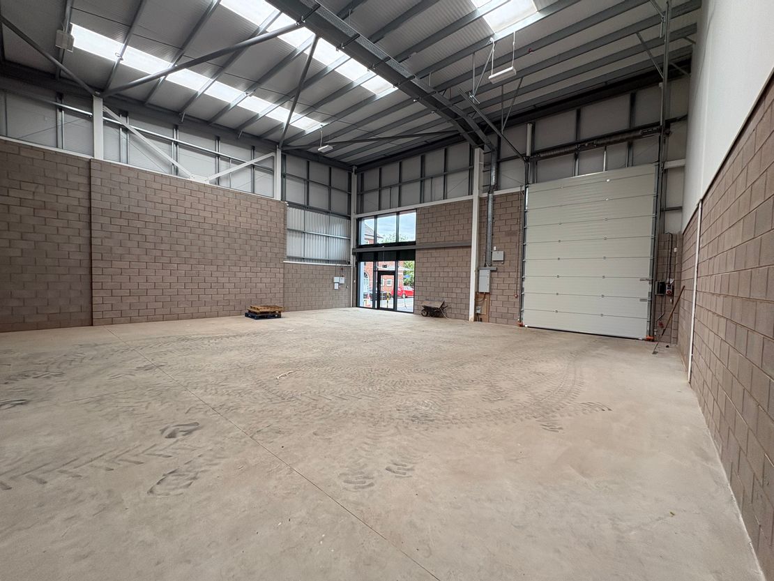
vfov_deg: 85.7
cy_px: 290
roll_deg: -0.8
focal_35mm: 14
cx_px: 387
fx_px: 313
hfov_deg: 102.1
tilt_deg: -2.5
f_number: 2.2
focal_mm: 2.22
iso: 80
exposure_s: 1/132
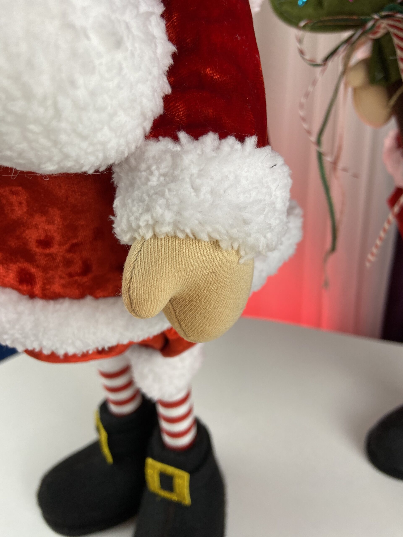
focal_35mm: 26
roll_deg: +2.1
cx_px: 202
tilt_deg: -23.6
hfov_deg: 53.1
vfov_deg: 67.3
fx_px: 404
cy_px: 268
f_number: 1.8
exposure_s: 1/100
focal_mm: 4.25
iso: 80
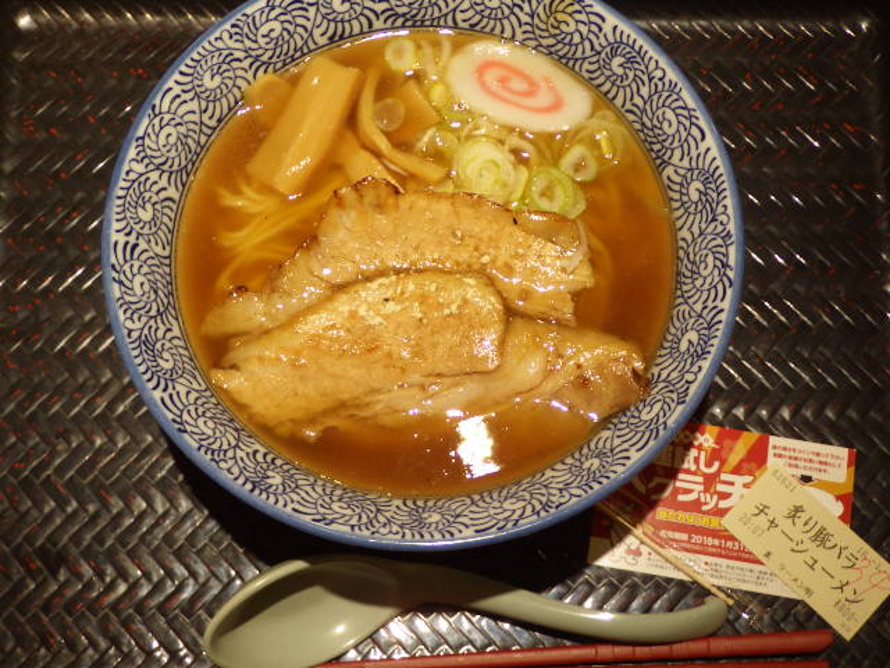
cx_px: 445
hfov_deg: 35.5
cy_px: 334
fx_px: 1388
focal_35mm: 54
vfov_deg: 27.0
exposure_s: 1/125
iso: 200
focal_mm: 9.6
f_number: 3.4
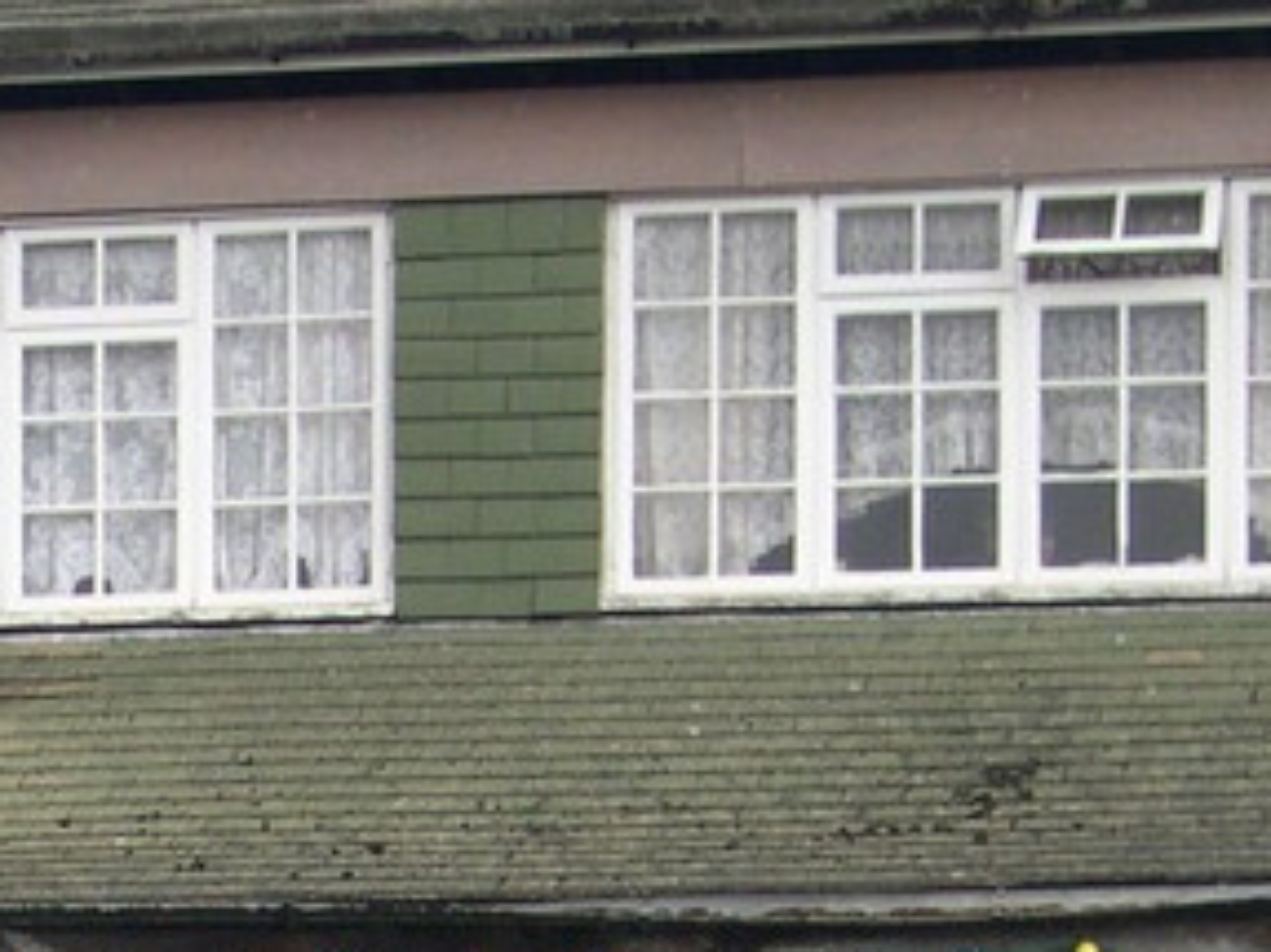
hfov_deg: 9.1
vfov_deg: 6.9
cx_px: -724
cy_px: 1616
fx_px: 7781
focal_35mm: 212
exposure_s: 1/202
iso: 100
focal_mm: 12.2
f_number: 3.4
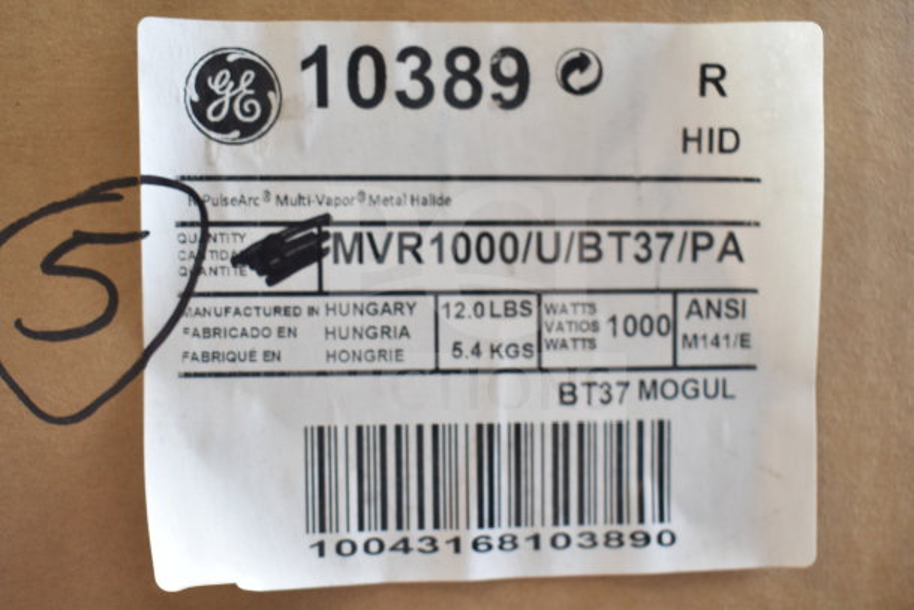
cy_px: 305
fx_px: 1105
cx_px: 457
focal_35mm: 44
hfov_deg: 45.0
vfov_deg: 30.9
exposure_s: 1/50
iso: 500
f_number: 4.2
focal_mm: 29
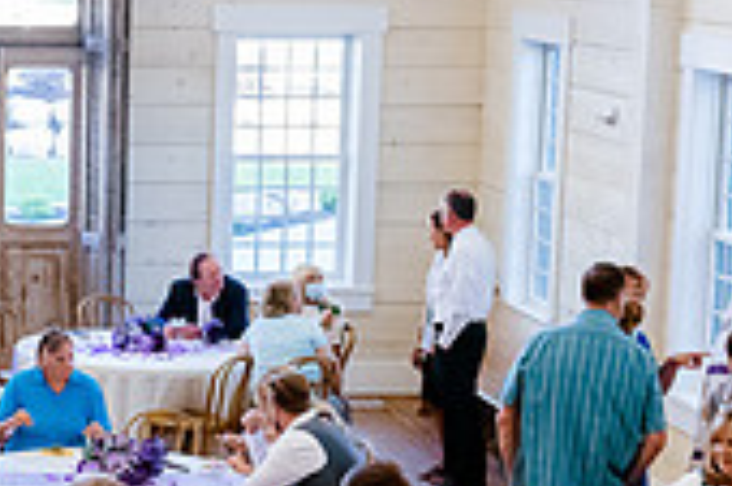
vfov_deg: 10.8
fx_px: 2580
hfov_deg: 15.3
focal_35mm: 127
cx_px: -266
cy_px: 354
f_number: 3.5
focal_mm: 32
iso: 2000
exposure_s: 1/400
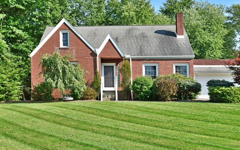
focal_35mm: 40
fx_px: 262
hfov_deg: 49.3
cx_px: 121
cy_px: 62
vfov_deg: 31.9
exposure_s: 1/500
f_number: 4.5
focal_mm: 20
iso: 200
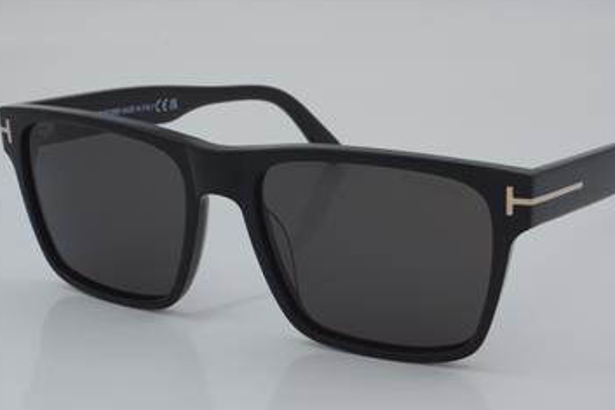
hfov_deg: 23.9
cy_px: 222
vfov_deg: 16.1
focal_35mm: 85
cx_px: 336
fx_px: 1451
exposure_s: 1/4
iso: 100
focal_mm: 50
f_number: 32
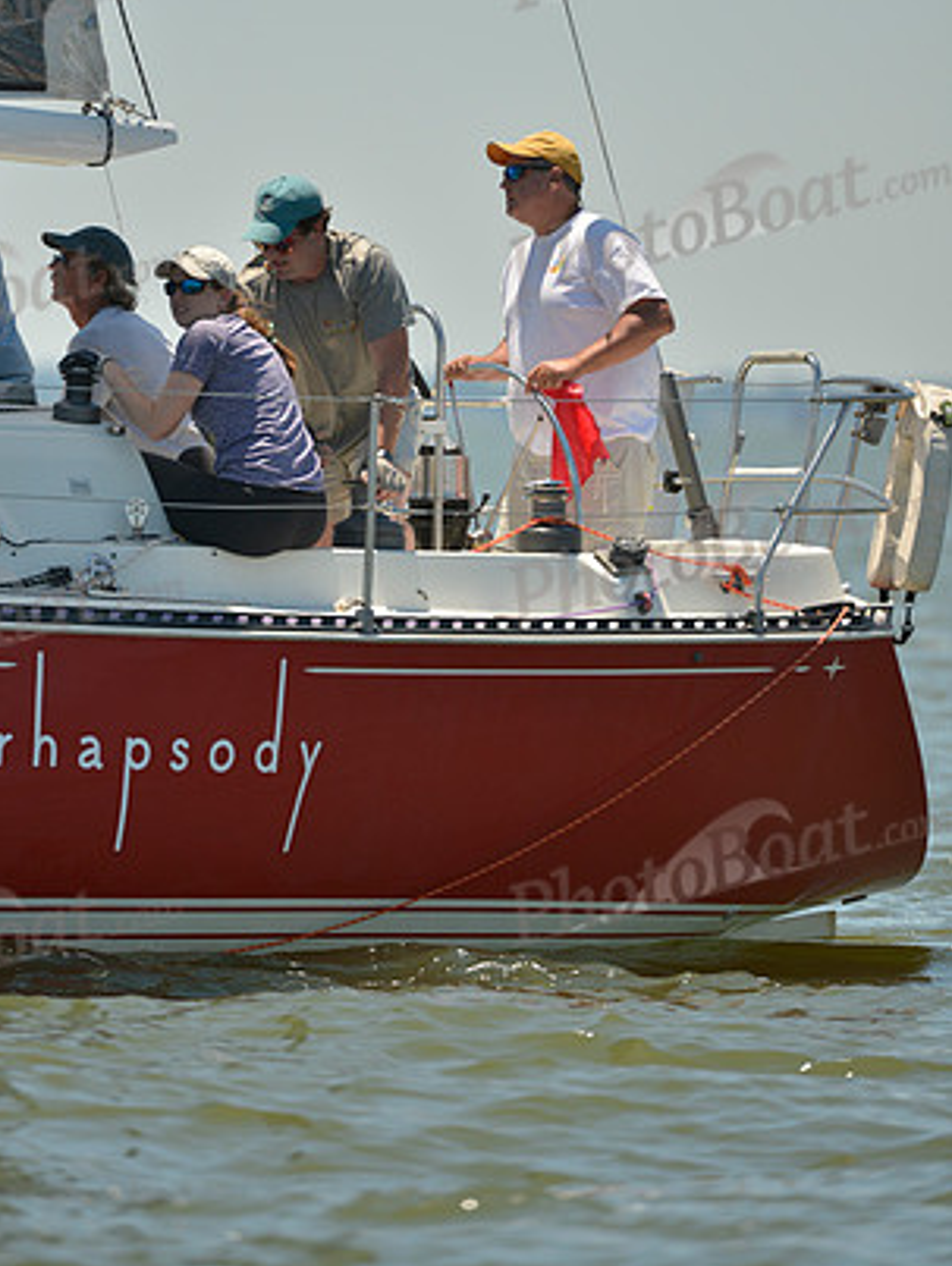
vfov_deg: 3.6
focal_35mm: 553
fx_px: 20246
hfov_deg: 2.7
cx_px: 347
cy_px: 427
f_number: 4.5
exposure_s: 1/1600
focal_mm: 400
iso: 200
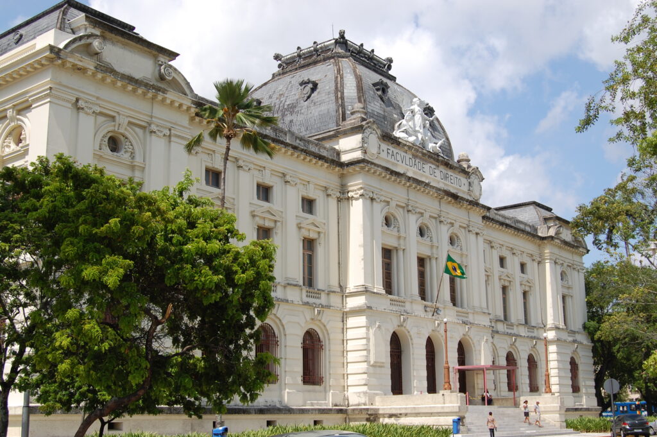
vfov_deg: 28.9
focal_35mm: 46
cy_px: 218
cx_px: 328
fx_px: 848
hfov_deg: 42.4
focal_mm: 31
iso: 200
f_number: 9
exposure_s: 1/320
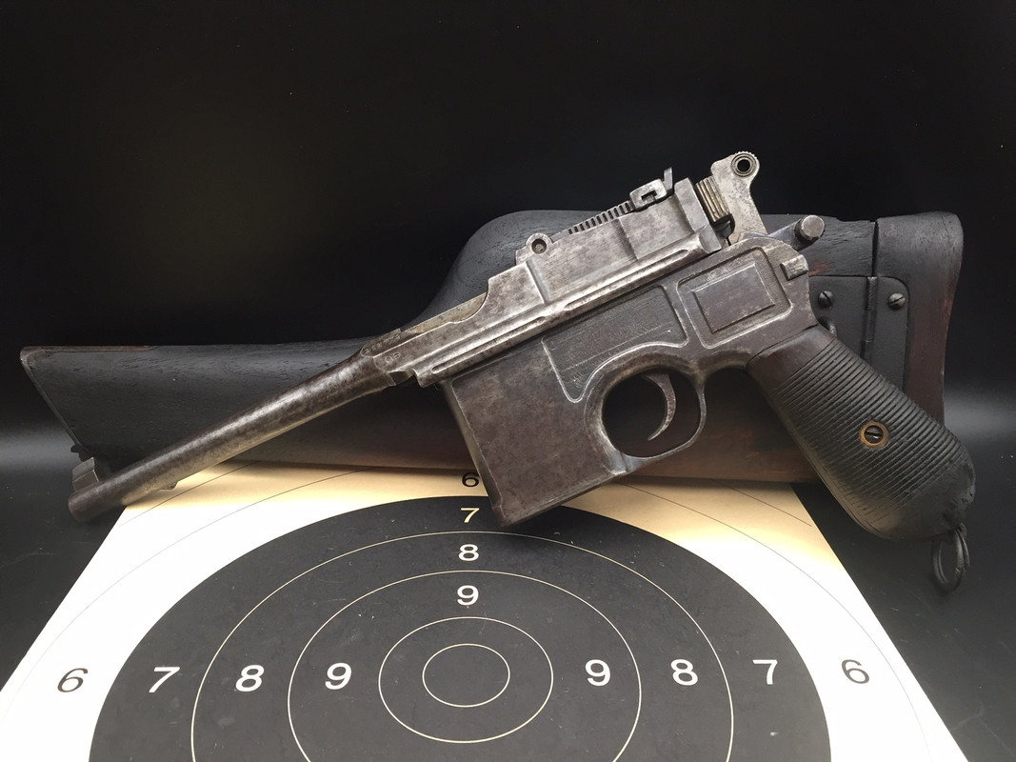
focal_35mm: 29
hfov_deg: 61.7
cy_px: 381
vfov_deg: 48.2
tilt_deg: -22.9
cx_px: 508
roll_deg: -0.4
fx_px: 851
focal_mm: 4.15
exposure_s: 1/30
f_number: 2.2
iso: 40
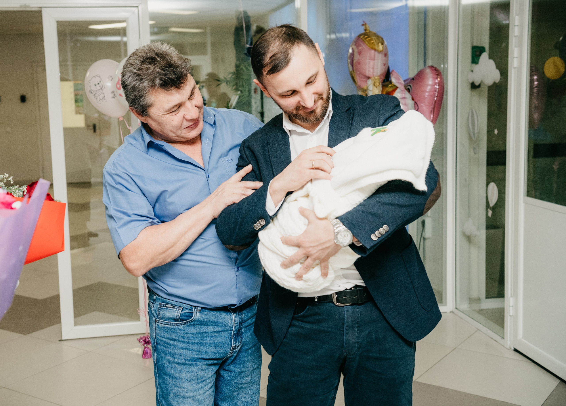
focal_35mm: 47
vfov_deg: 29.9
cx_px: 240
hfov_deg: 40.7
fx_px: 762
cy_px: 189
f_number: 4.5
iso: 320
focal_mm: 42
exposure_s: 1/160
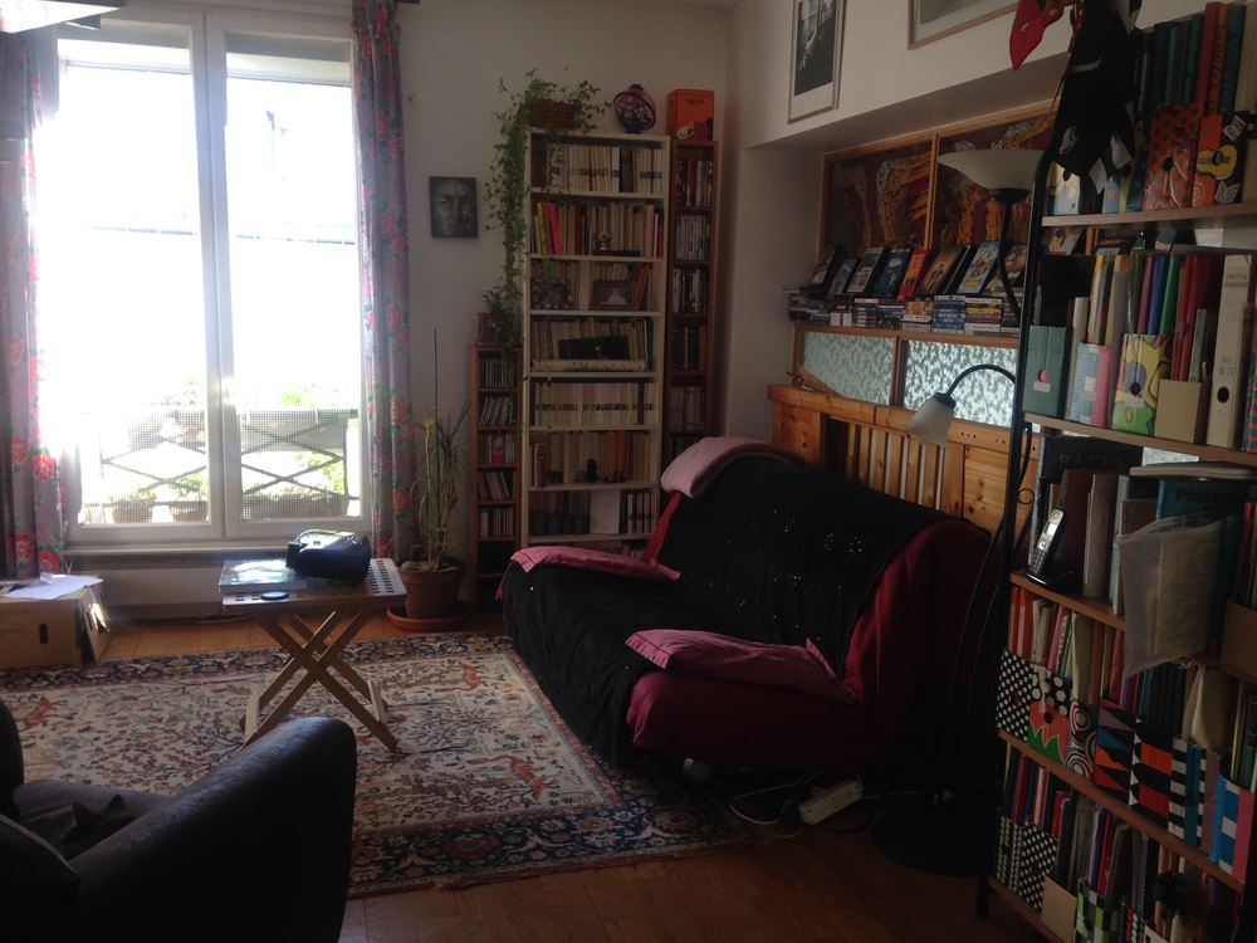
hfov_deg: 55.4
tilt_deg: -12.9
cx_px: 628
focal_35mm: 33
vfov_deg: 42.9
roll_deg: -3.6
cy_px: 472
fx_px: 1198
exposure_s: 1/60
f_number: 2.4
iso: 64
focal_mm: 4.12
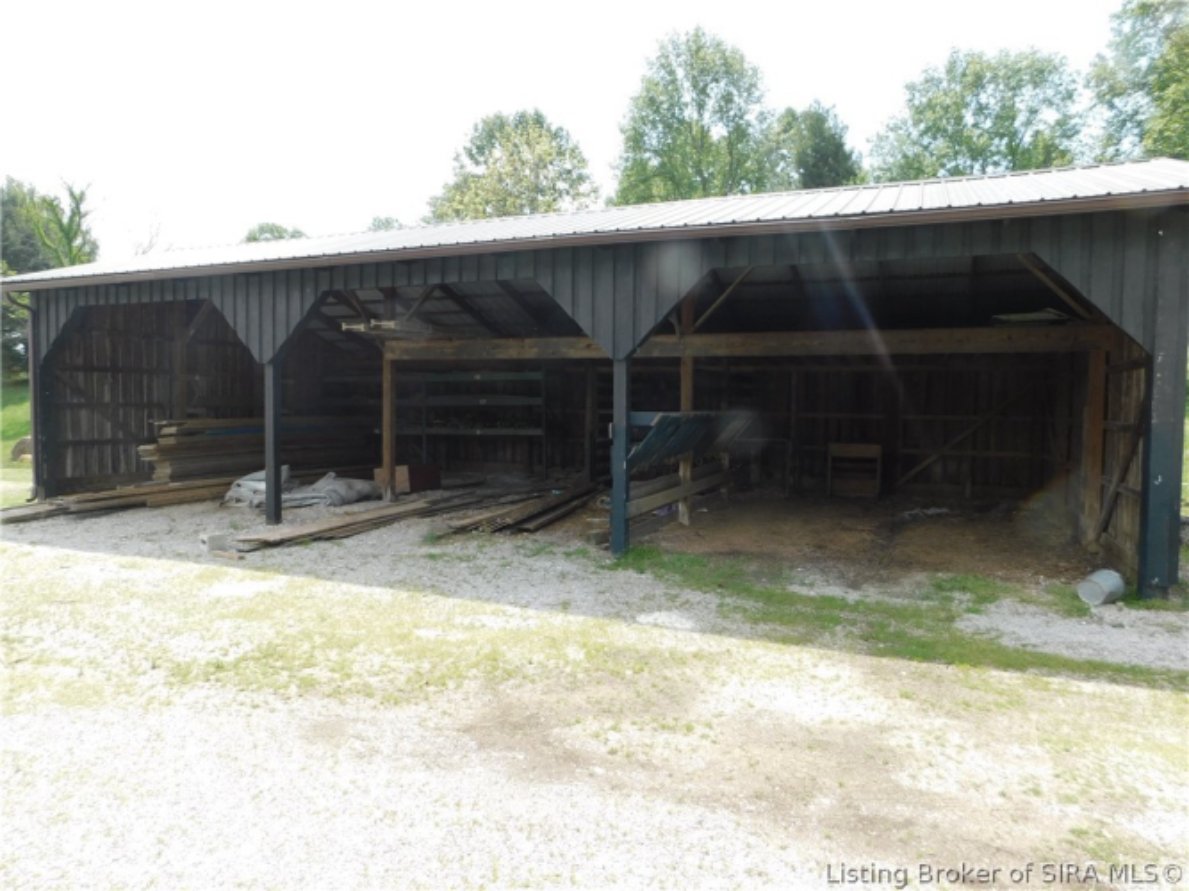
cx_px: 594
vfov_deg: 58.9
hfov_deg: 73.9
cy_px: 446
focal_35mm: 23
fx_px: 790
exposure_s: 1/500
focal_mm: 4
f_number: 3
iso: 125
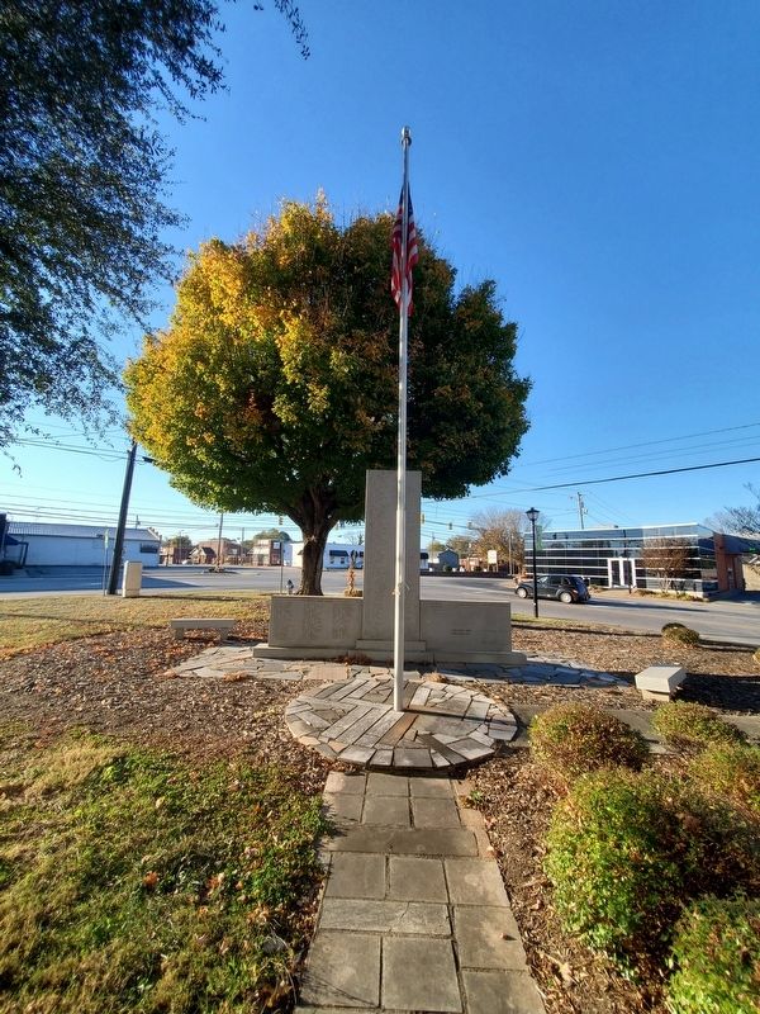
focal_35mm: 13
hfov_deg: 89.9
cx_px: 380
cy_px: 507
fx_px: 381
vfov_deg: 106.2
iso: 50
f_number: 2.2
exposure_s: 1/445
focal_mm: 1.8
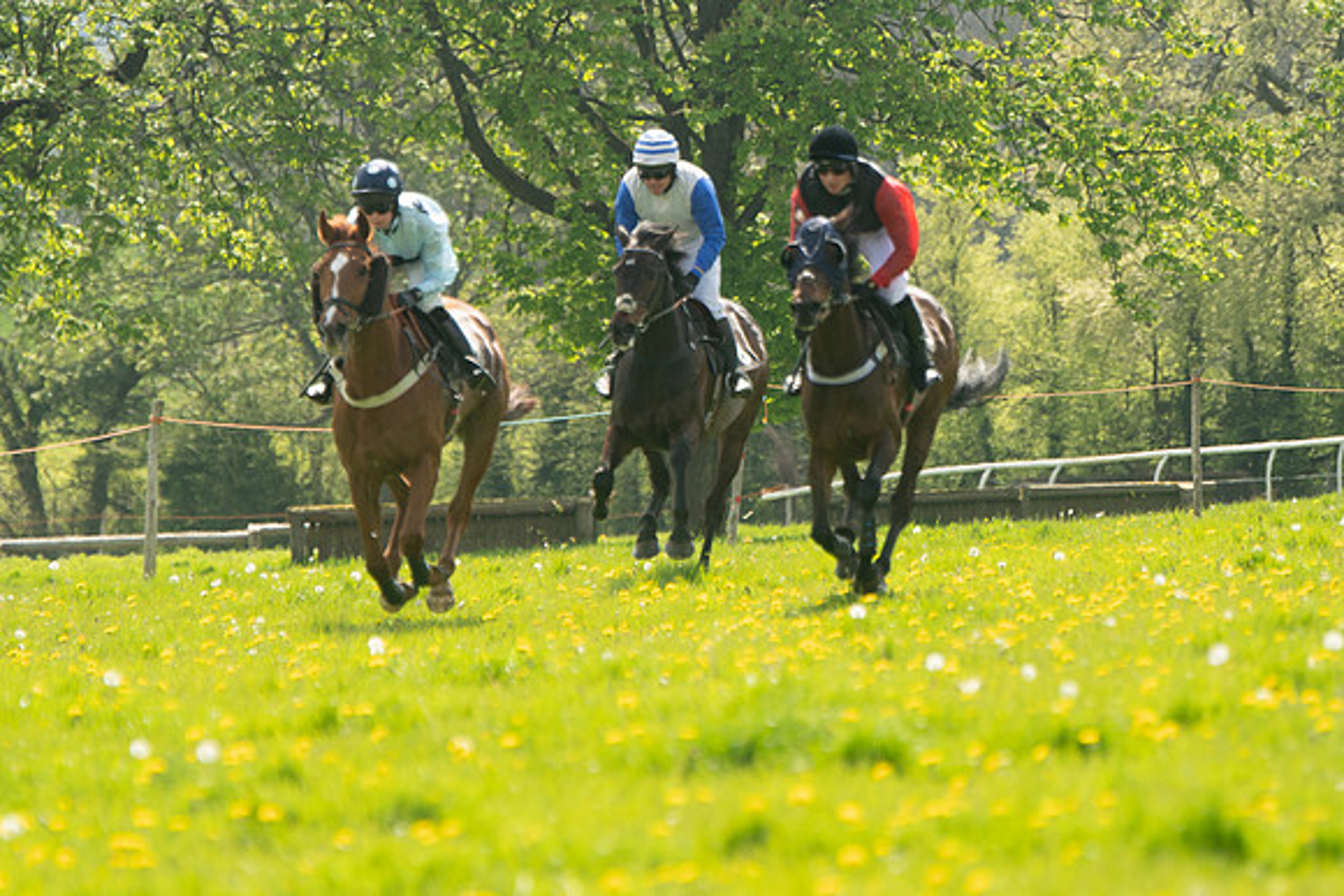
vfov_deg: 4.4
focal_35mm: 315
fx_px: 11762
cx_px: 672
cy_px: 448
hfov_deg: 6.5
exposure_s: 1/1600
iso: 400
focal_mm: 210
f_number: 4
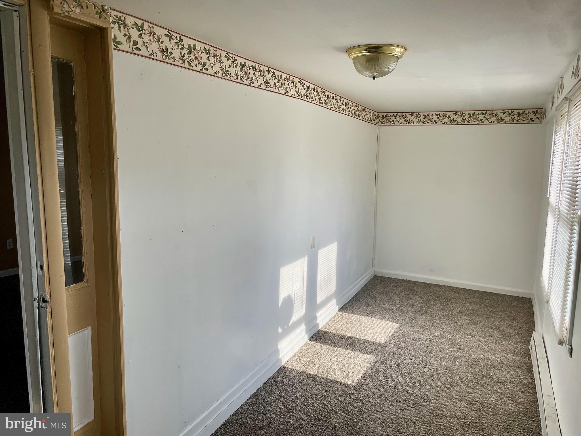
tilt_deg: -8.8
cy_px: 218
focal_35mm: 26
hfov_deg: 67.3
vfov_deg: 53.1
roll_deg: -1.2
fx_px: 436
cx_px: 290
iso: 32
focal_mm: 4.2
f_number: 1.6
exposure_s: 1/306
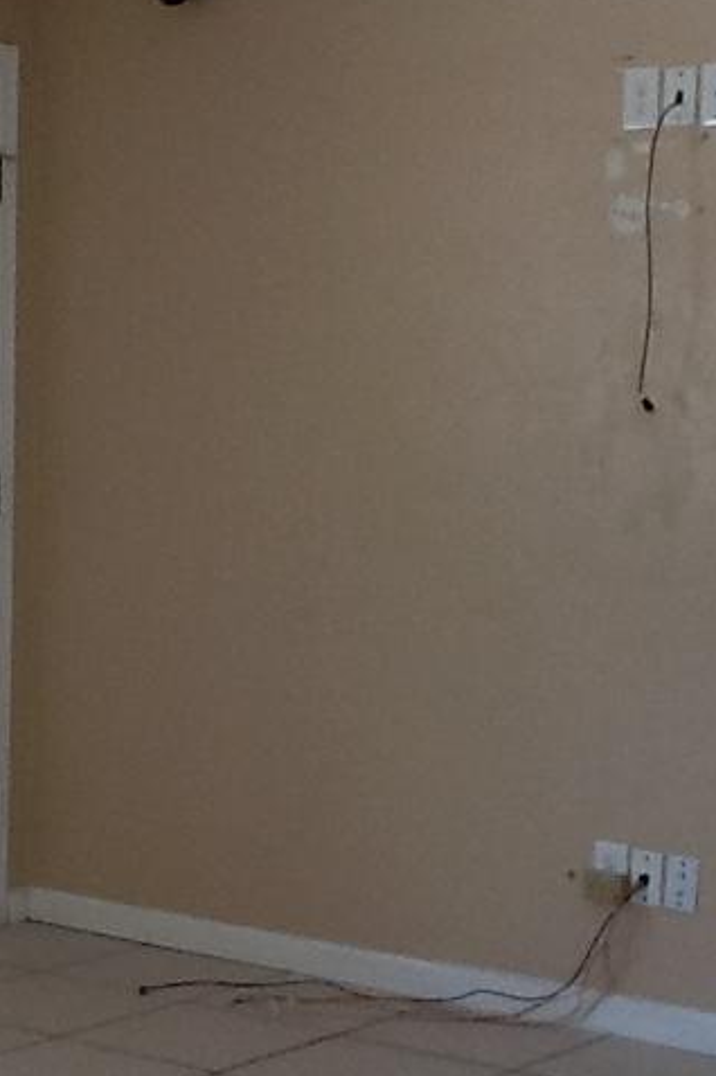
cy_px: 779
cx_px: 34
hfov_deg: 14.6
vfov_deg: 22.0
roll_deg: +0.1
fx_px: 2748
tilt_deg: -7.5
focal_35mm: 92
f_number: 2.4
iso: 64
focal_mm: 2.03
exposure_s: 1/30
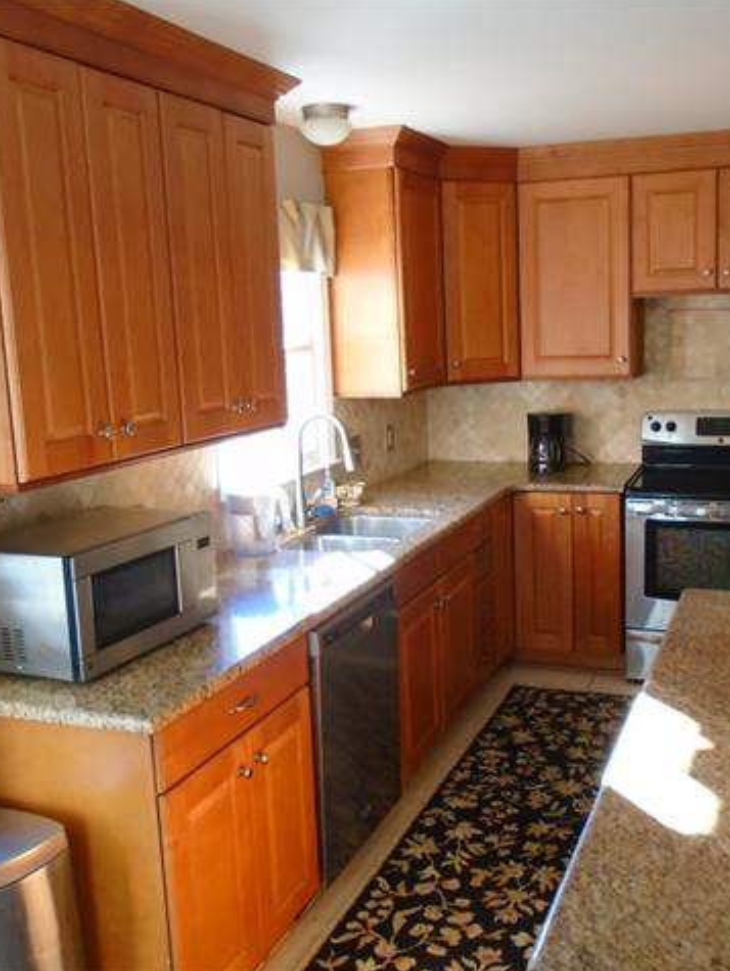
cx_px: 434
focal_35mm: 35
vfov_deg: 52.6
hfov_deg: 40.6
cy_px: 487
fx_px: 983
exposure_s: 1/30
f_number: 3.2
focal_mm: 4.6
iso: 100
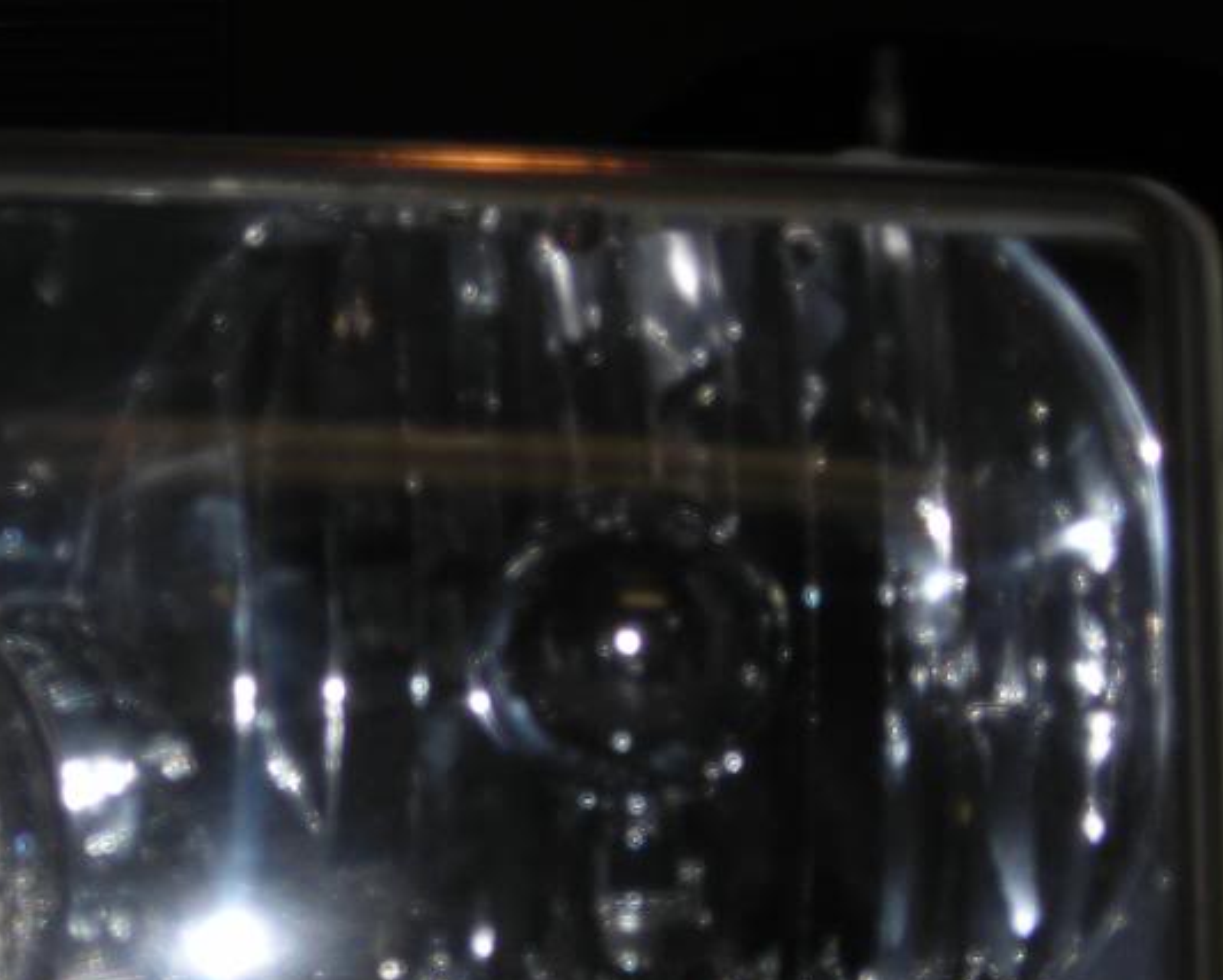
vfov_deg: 8.0
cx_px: 319
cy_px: 645
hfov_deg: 10.0
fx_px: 6990
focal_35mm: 193
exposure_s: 1/60.1
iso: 50
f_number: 4.9
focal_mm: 17
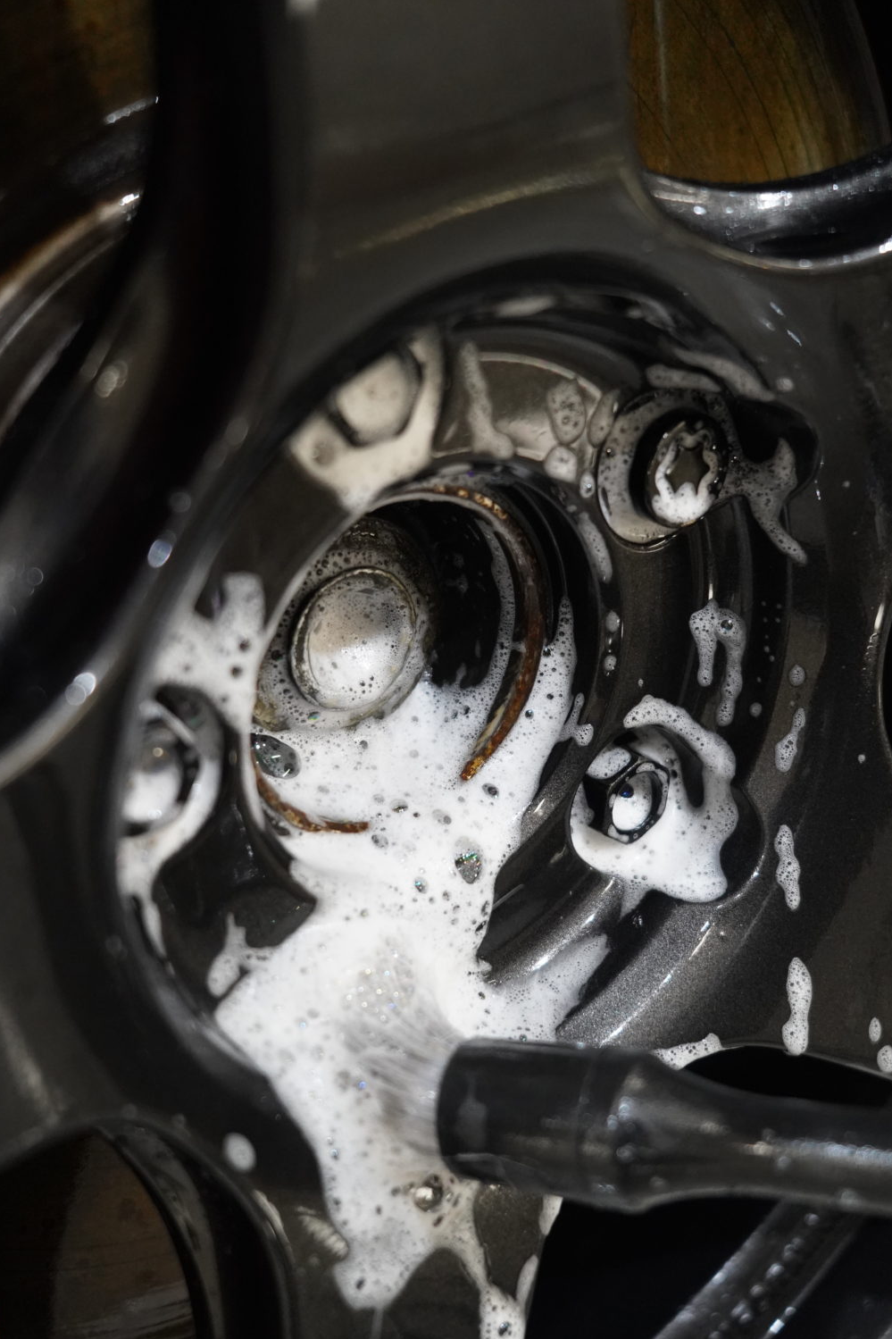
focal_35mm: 41
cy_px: 684
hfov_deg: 32.6
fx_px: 1524
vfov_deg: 47.4
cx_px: 448
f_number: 5
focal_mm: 40
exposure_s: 1/160
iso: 5000
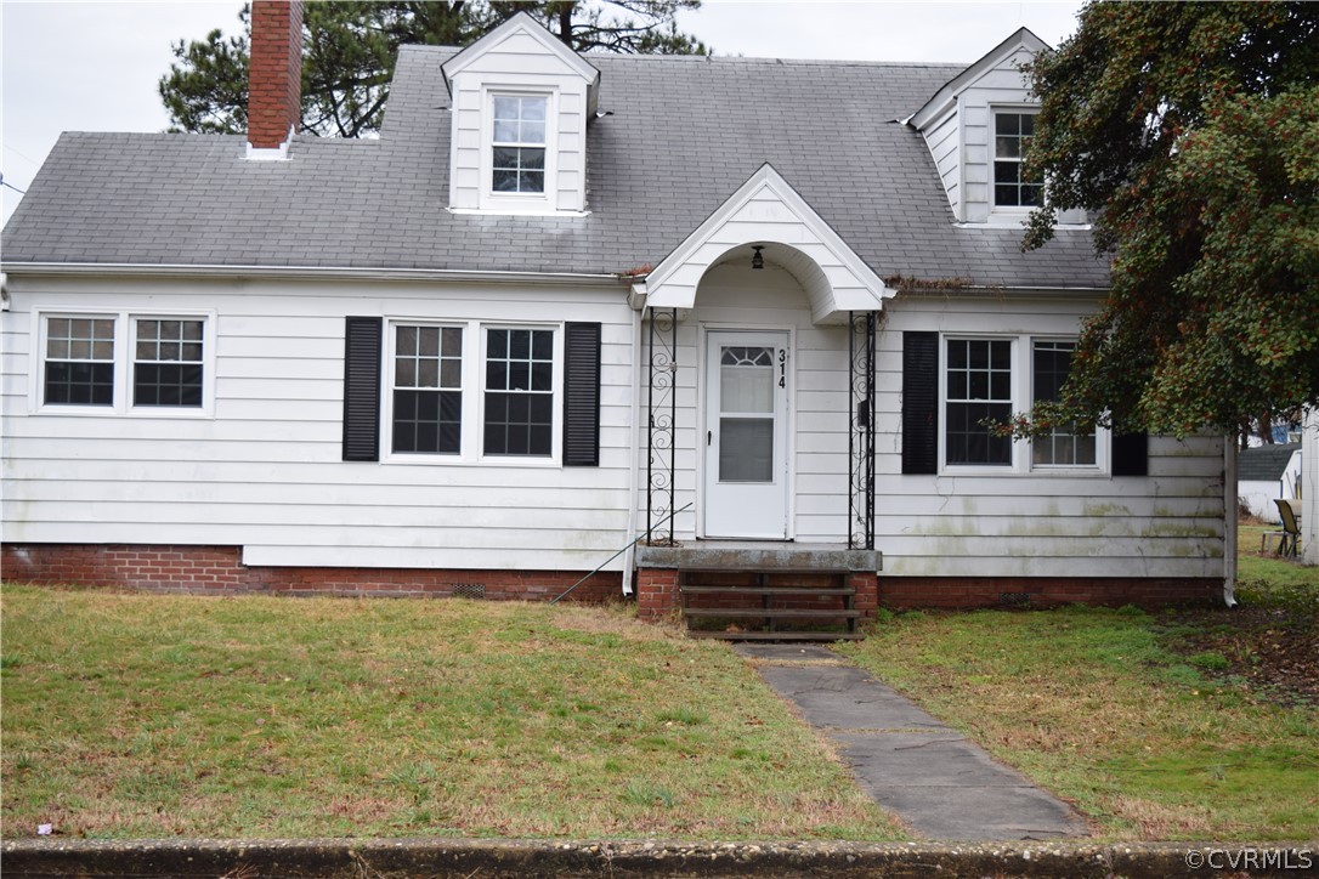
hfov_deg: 45.0
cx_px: 660
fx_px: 1594
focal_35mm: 44
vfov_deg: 30.8
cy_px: 440
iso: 400
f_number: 5.6
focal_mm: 29
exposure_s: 1/125
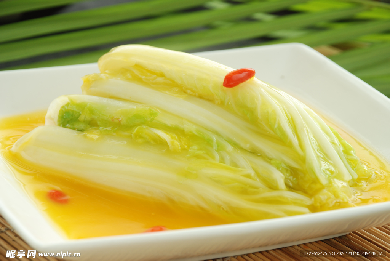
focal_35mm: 128
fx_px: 1383
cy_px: 130
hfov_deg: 16.1
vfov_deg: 10.8
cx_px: 195
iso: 100
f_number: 7.1
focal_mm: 85
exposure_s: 1/1.3
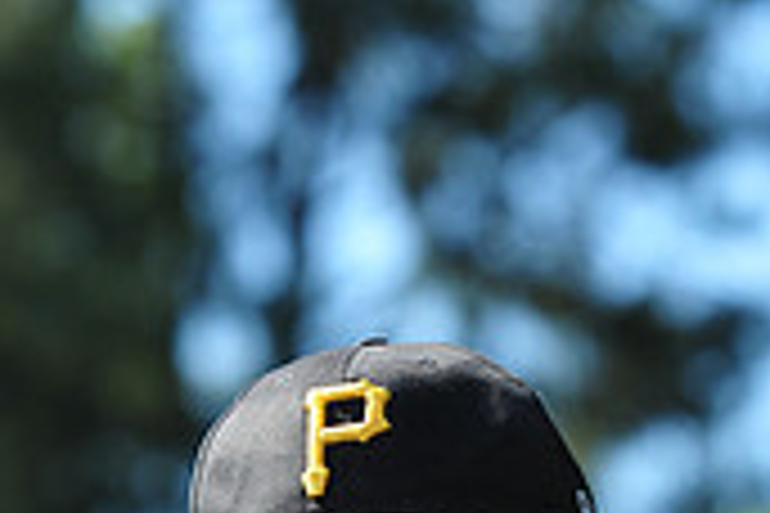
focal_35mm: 355
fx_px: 7592
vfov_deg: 3.8
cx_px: 437
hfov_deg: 5.8
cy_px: 1120
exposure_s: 1/640
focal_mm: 105
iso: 200
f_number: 5
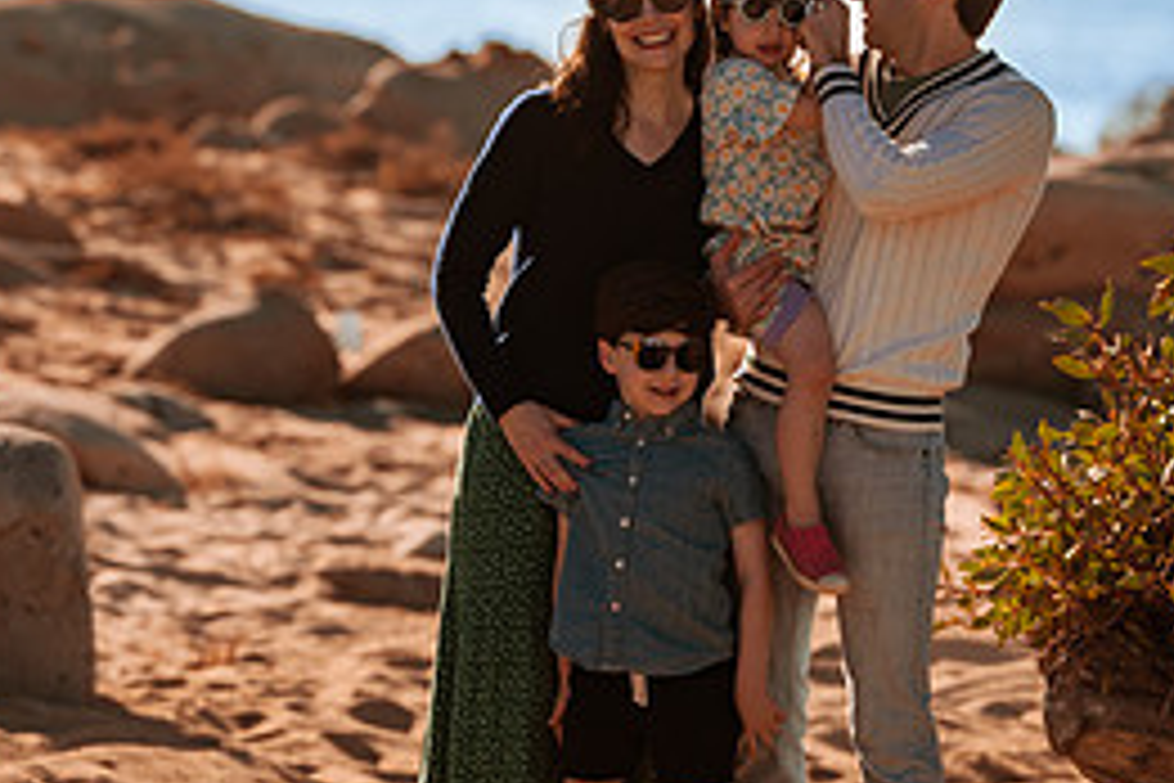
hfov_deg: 6.9
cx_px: 918
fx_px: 9783
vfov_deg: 4.6
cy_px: 304
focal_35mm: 300
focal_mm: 135
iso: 50
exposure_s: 1/2000
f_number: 3.2
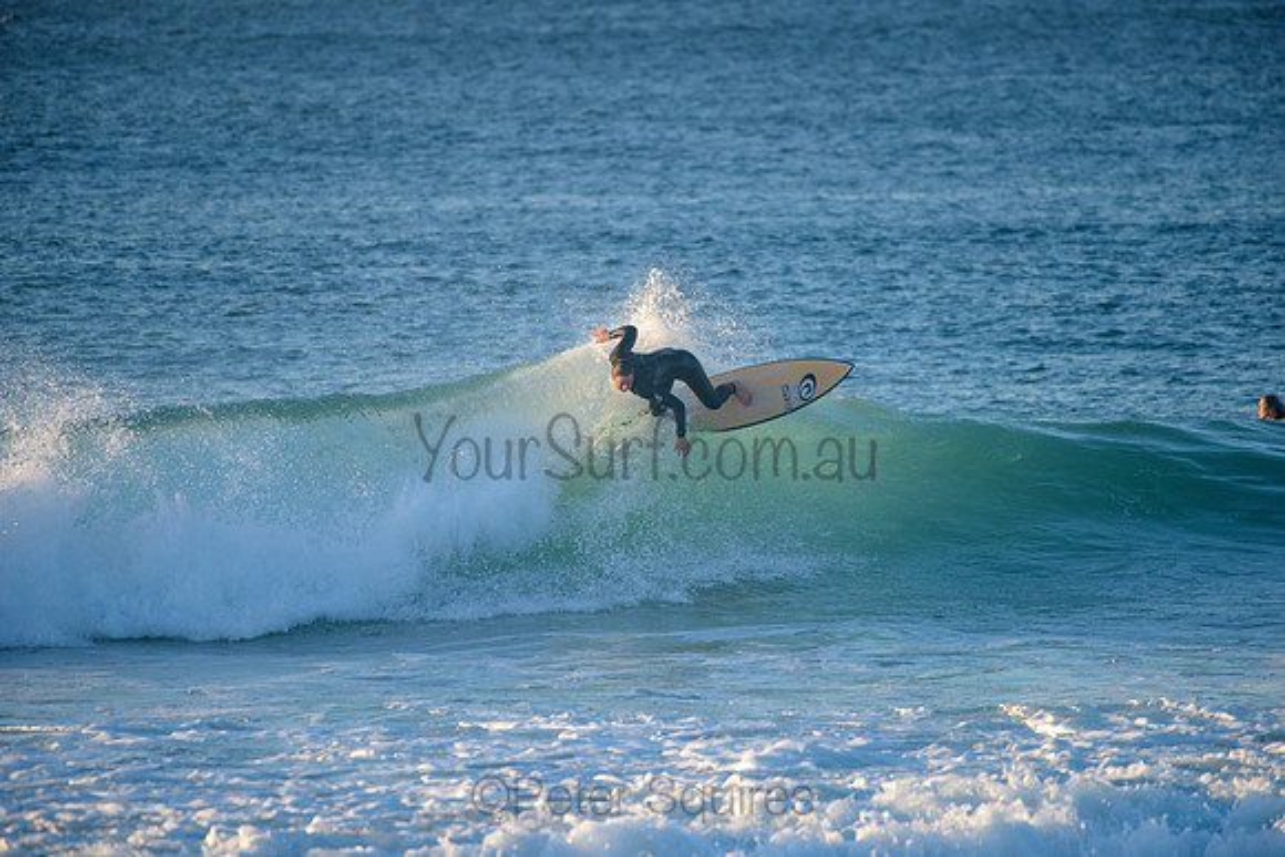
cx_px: 642
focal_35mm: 500
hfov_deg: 4.1
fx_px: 17851
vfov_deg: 2.8
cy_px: 428
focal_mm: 500
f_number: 5.6
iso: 1000
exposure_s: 1/2000
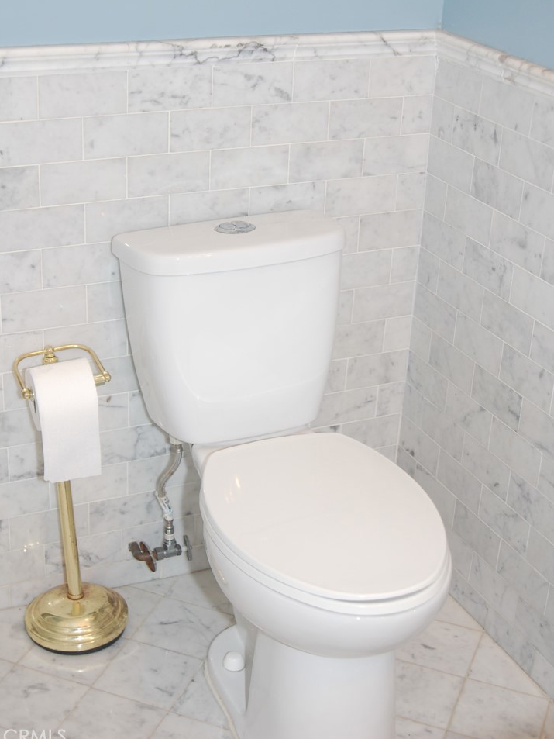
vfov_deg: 33.4
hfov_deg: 25.4
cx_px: 275
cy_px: 326
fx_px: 1228
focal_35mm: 58
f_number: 4
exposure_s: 1/60
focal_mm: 35
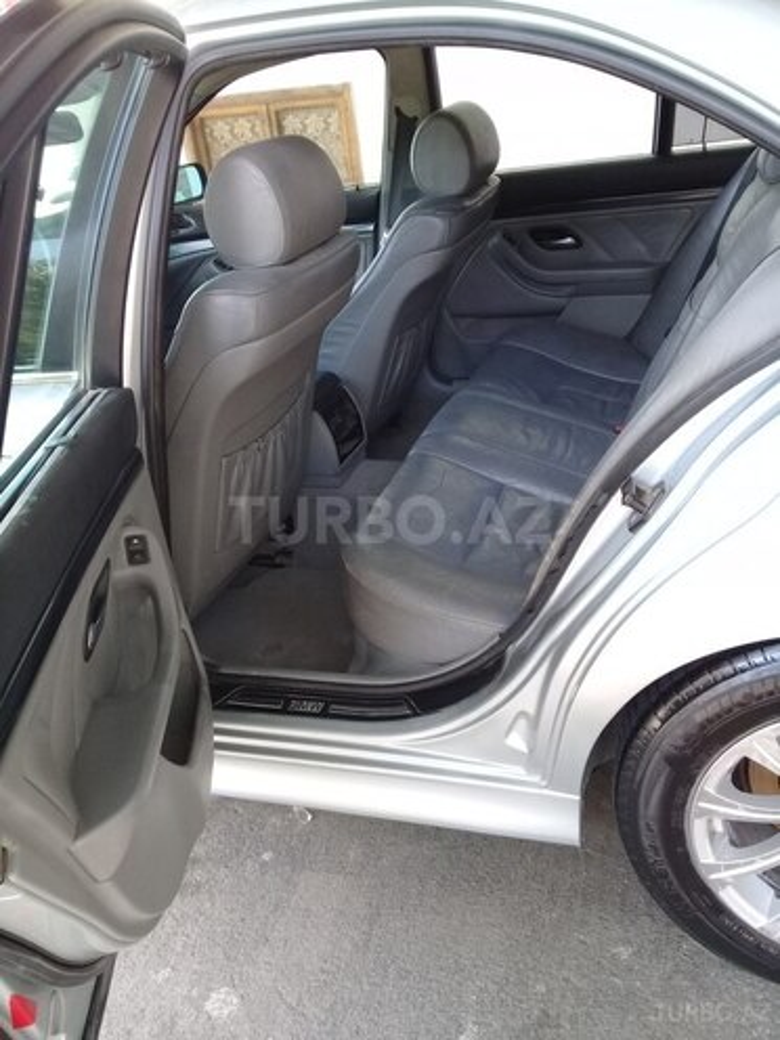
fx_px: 931
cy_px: 520
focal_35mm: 31
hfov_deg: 45.4
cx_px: 390
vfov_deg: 58.4
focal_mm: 3.3
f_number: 2.2
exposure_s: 1/50
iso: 50
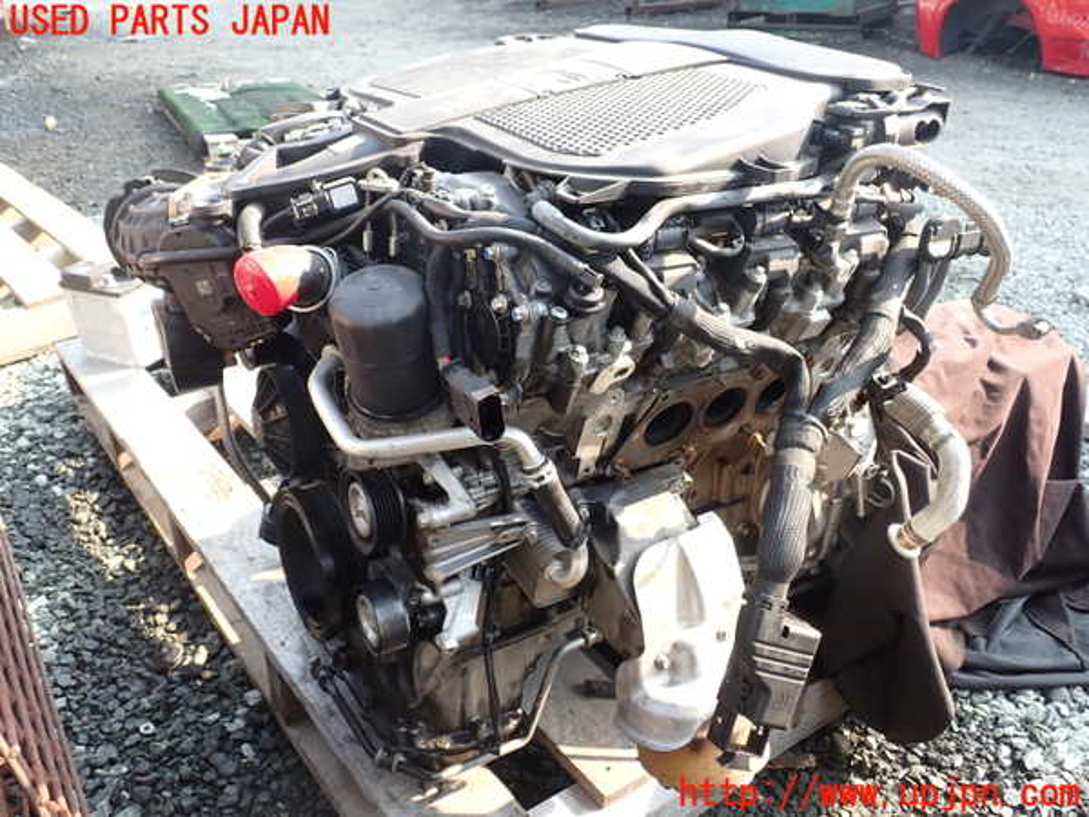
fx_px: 944
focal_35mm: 30
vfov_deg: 46.8
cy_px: 408
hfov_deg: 60.0
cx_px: 544
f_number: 3.2
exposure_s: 1/80
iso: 100
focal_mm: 5.4
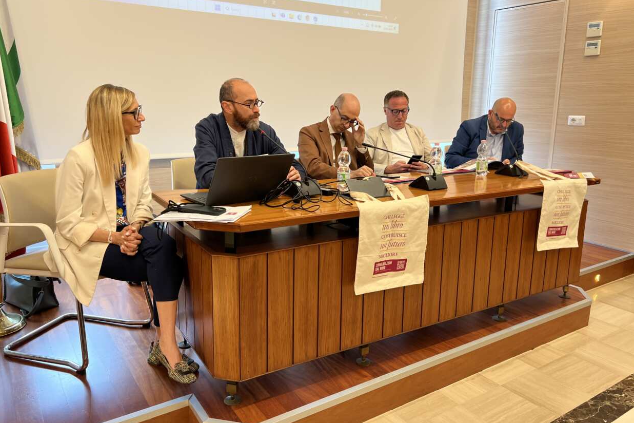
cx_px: 311
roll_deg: -0.8
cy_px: 195
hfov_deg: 65.5
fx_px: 493
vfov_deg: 46.4
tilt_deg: -11.7
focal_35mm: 28
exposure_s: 1/100
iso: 100
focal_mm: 5.7
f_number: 1.5
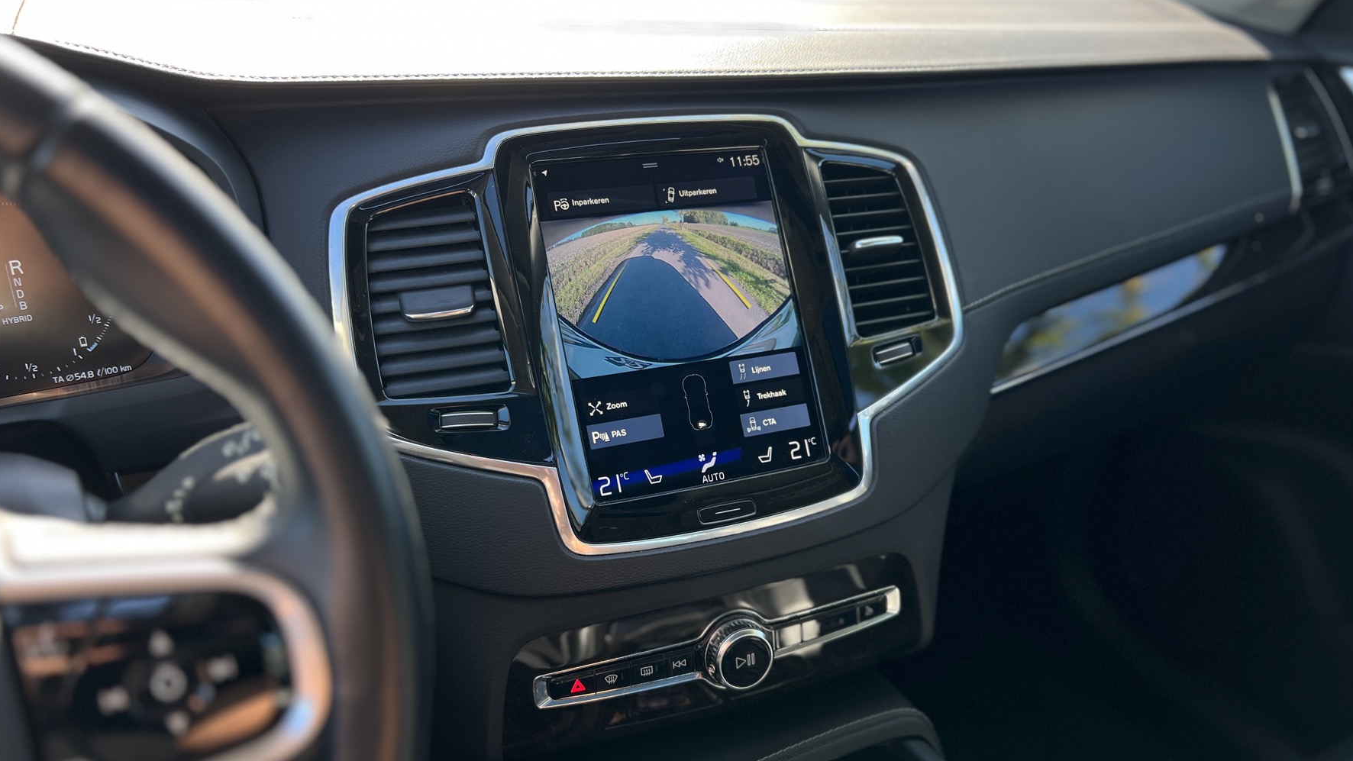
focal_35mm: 29
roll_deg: -3.1
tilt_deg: -27.6
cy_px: 395
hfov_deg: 66.1
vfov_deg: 40.2
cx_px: 687
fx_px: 1040
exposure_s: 1/232
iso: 50
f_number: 1.5
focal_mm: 5.7
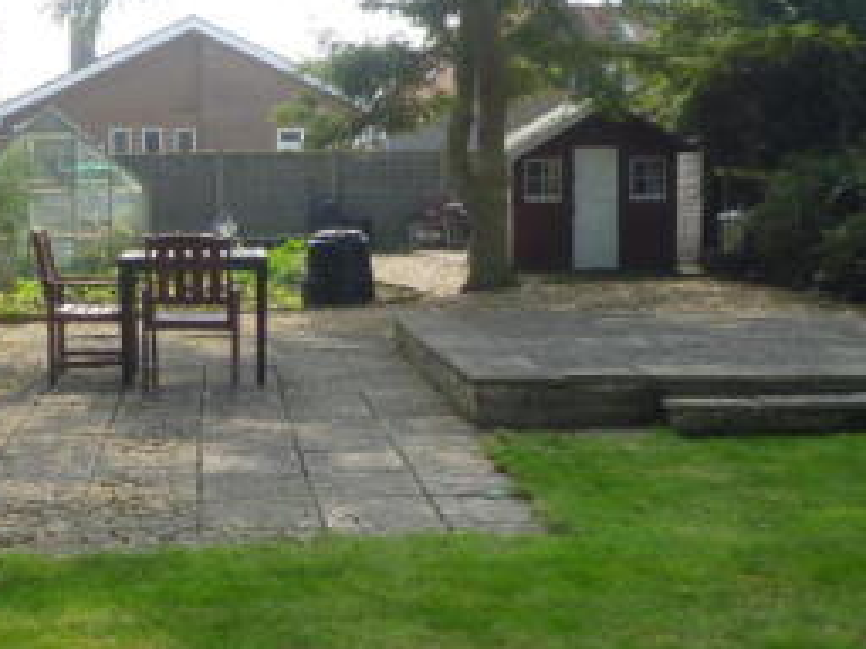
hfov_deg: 33.2
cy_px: 319
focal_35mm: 57
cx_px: 235
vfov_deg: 25.7
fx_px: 1426
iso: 100
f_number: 2.8
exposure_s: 1/500
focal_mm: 4.4
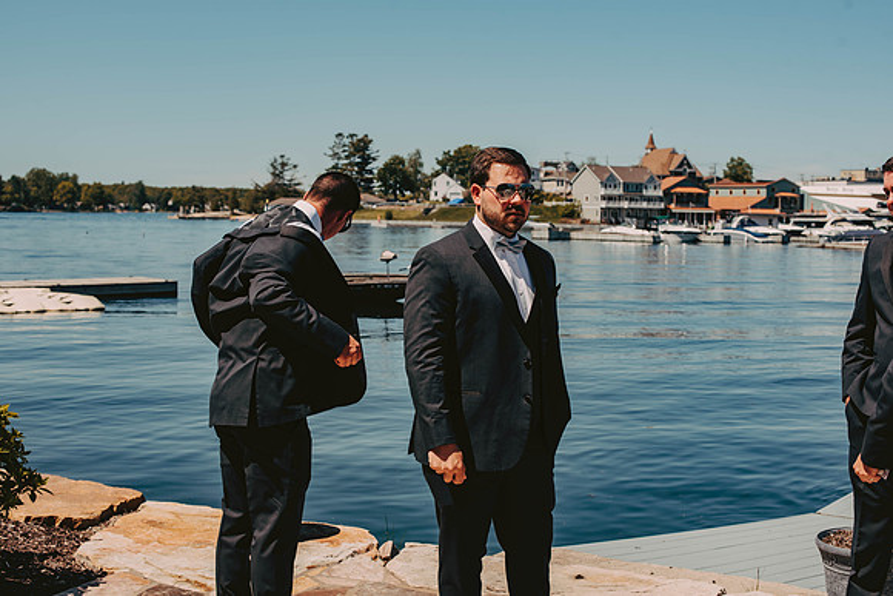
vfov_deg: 27.0
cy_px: 298
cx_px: 446
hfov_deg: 39.6
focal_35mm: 50
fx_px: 1241
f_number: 5.6
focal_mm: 50
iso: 125
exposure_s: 1/500
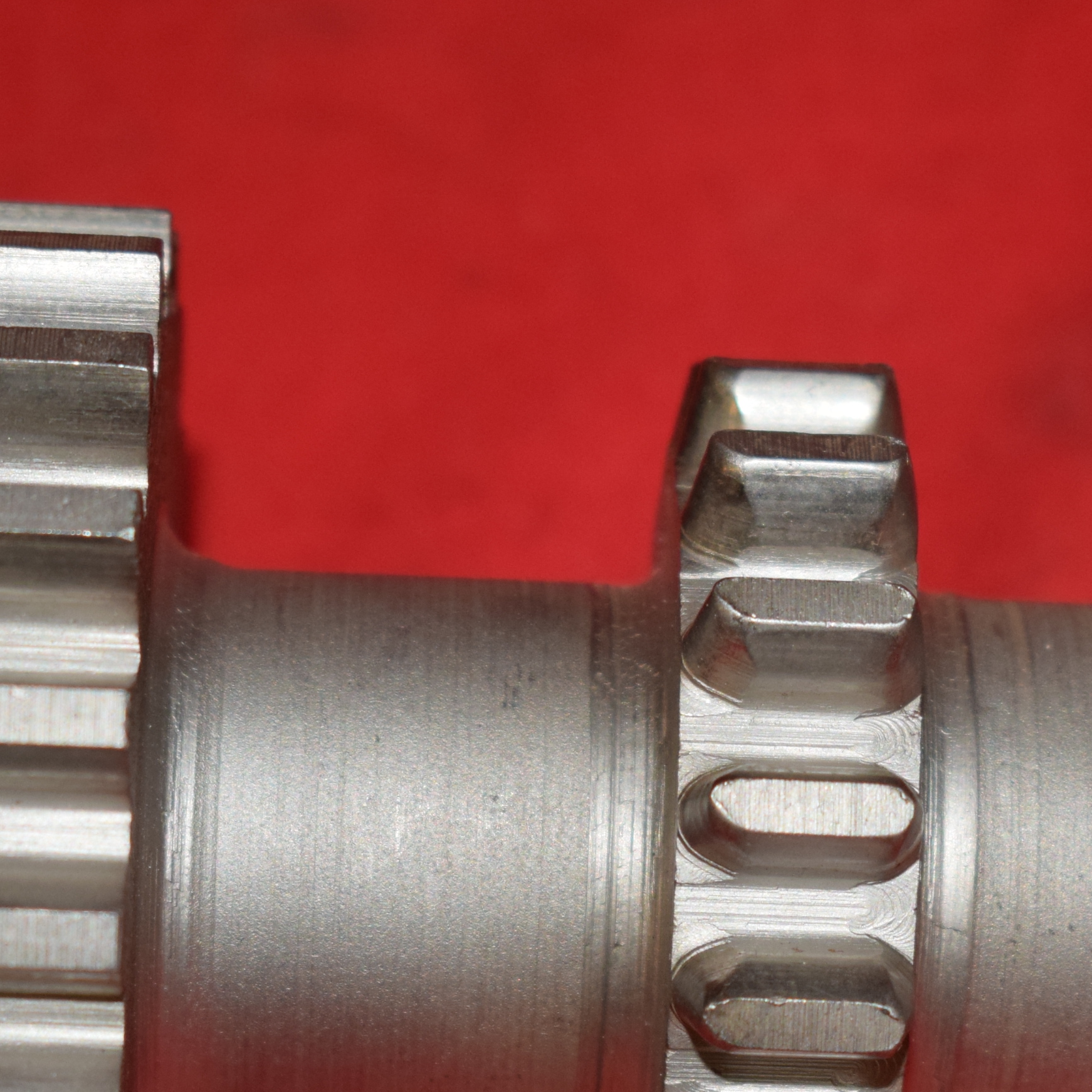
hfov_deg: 11.0
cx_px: 773
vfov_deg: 11.0
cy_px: 925
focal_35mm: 158
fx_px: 5639
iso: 640
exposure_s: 1/160
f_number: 5.3
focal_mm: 48
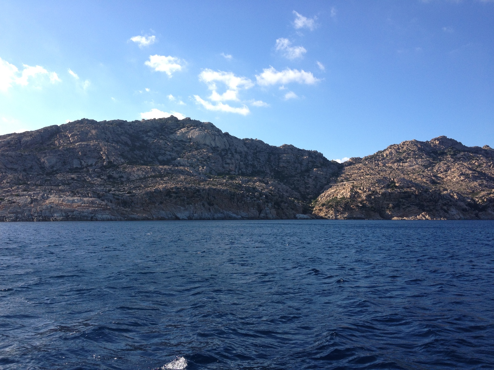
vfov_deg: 40.7
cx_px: 247
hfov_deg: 52.6
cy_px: 185
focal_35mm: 35
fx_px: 499
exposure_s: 1/1151
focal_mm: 4.28
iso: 64
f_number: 2.4
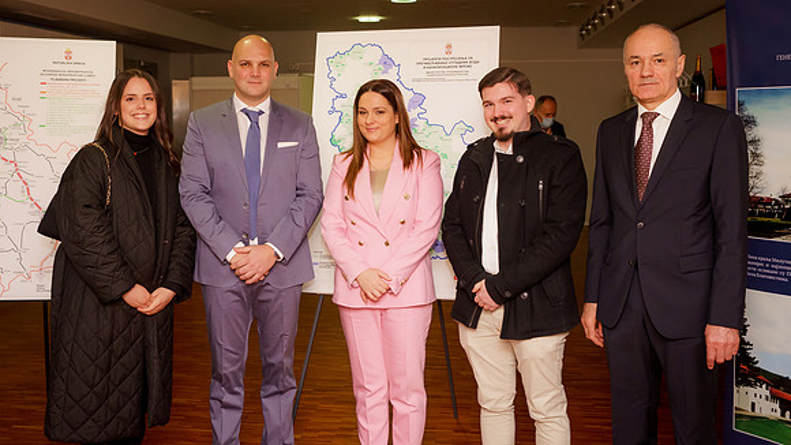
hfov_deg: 48.9
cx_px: 375
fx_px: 870
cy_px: 176
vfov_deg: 28.6
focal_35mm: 41
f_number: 4
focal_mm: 35
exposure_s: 1/250
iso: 2500
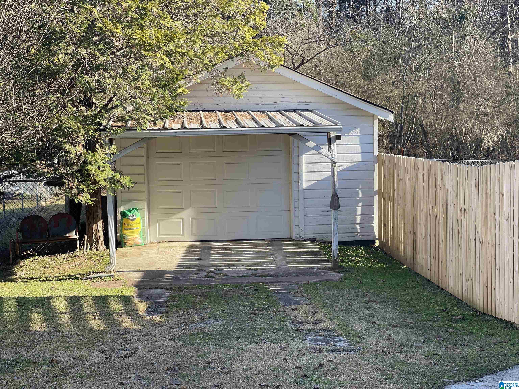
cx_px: 260
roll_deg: +0.8
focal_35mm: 64
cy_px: 194
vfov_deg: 22.9
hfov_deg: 30.3
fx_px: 960
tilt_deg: -6.6
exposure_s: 1/253
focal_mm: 7.5
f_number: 2.2
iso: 25
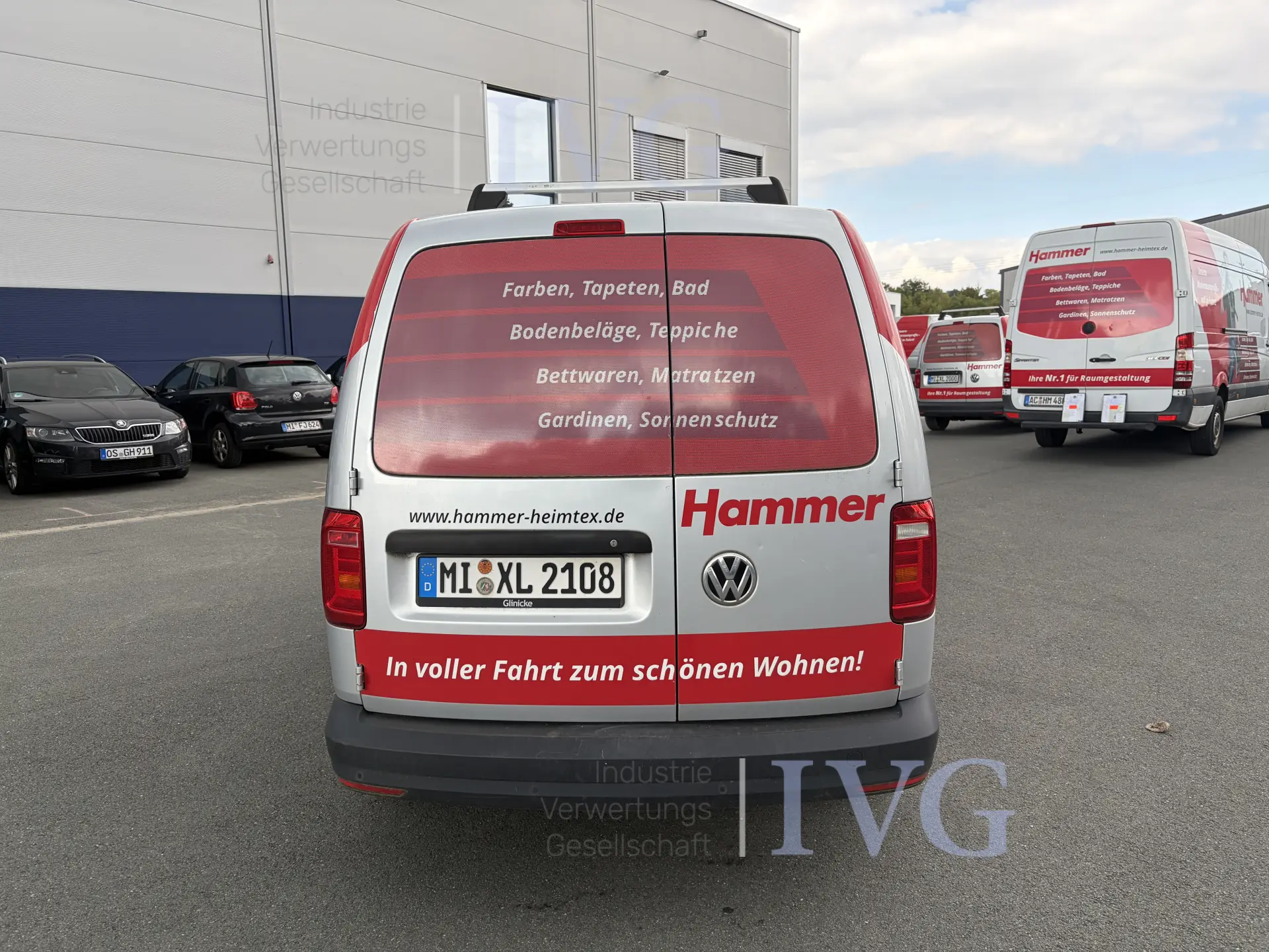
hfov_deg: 67.3
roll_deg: +2.1
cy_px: 476
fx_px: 953
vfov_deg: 53.1
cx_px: 634
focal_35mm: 26
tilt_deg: -3.9
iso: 64
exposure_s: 1/641
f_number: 1.6
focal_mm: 5.96
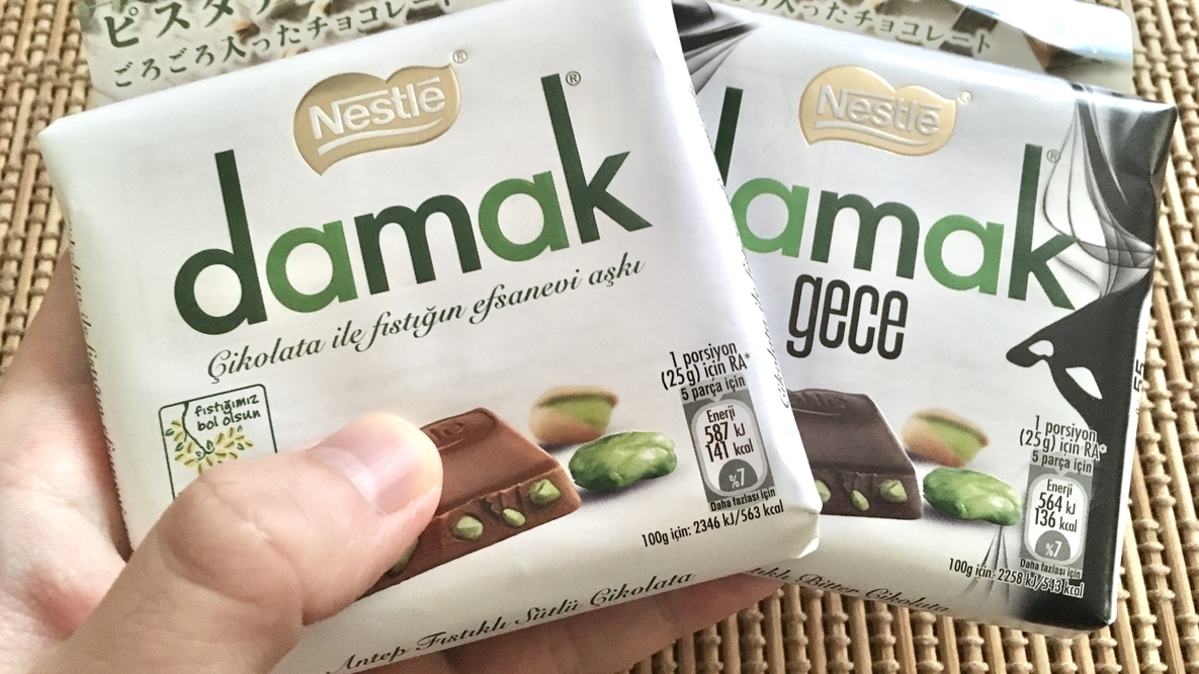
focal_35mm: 32
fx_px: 1017
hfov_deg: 61.0
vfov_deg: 36.7
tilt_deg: -68.8
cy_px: 329
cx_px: 600
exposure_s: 1/15
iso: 500
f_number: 2.2
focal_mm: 4.15
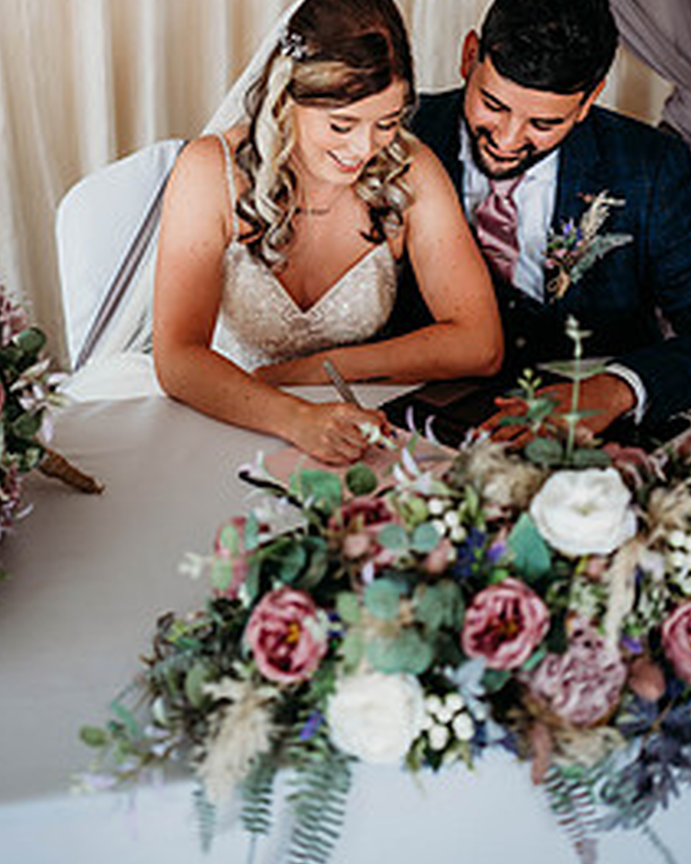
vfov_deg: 32.8
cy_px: 190
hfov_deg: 27.1
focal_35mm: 56
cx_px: 313
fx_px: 1432
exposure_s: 1/200
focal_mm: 35
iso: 450
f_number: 2
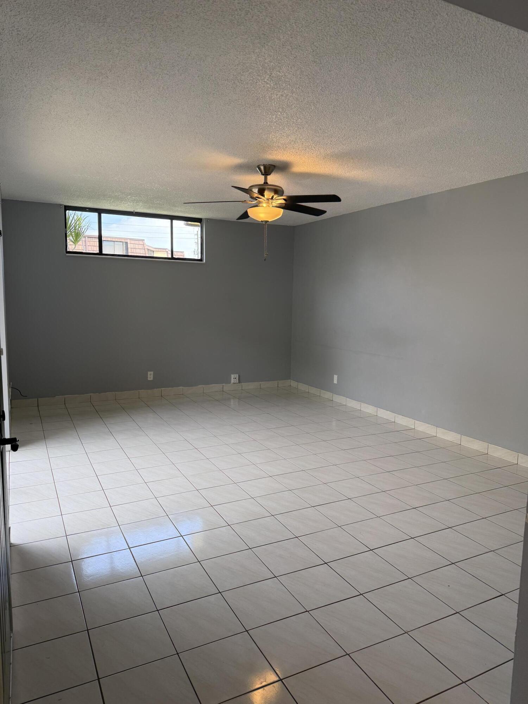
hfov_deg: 56.8
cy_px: 352
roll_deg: -1.8
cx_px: 264
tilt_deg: -7.4
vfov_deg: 71.6
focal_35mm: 24
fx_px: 488
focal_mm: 6.76
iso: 125
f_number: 1.78
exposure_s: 1/233
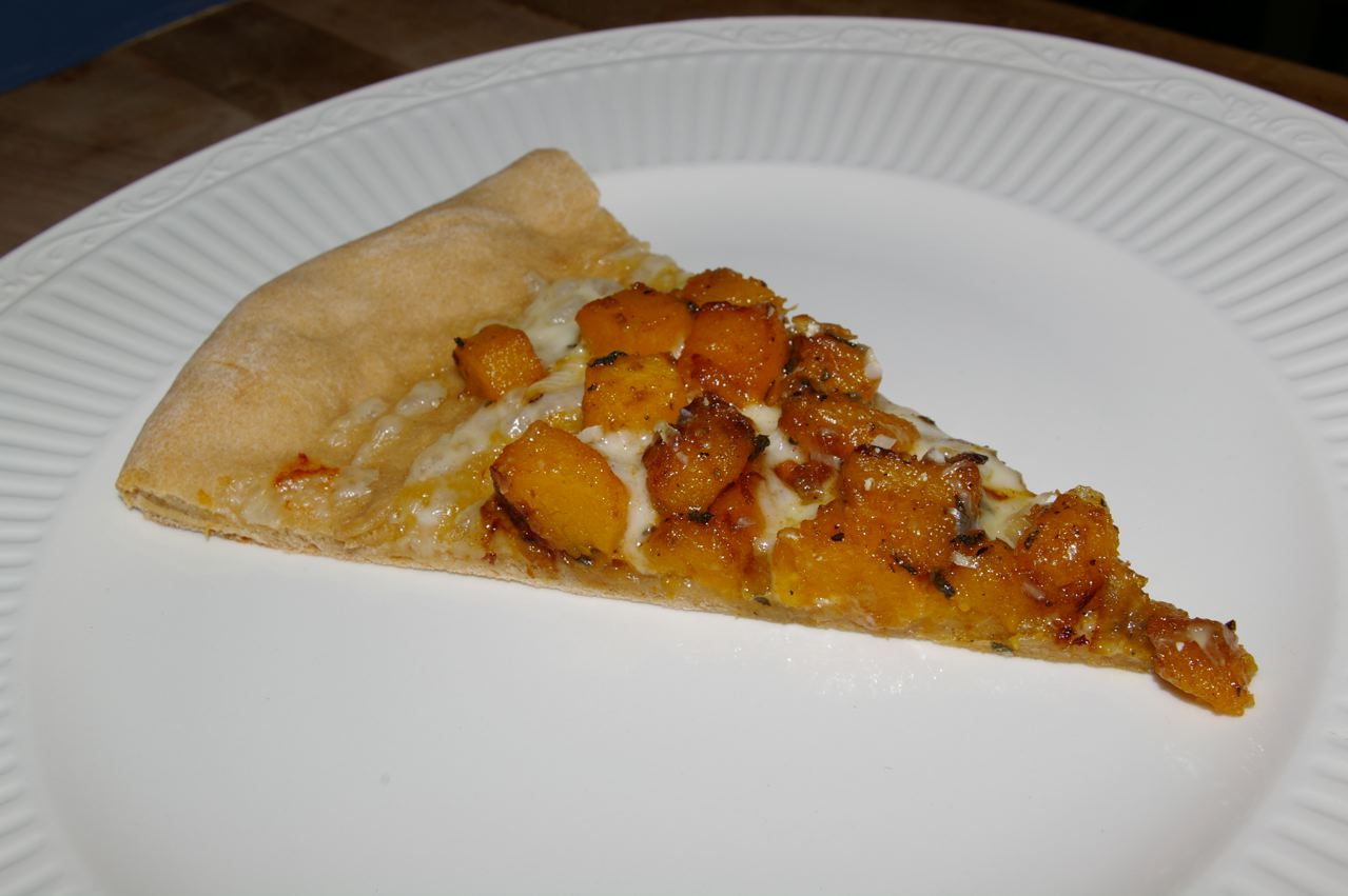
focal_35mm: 36
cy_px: 448
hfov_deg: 53.2
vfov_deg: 36.8
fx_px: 1347
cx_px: 674
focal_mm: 24
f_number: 13
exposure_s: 1/45
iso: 200
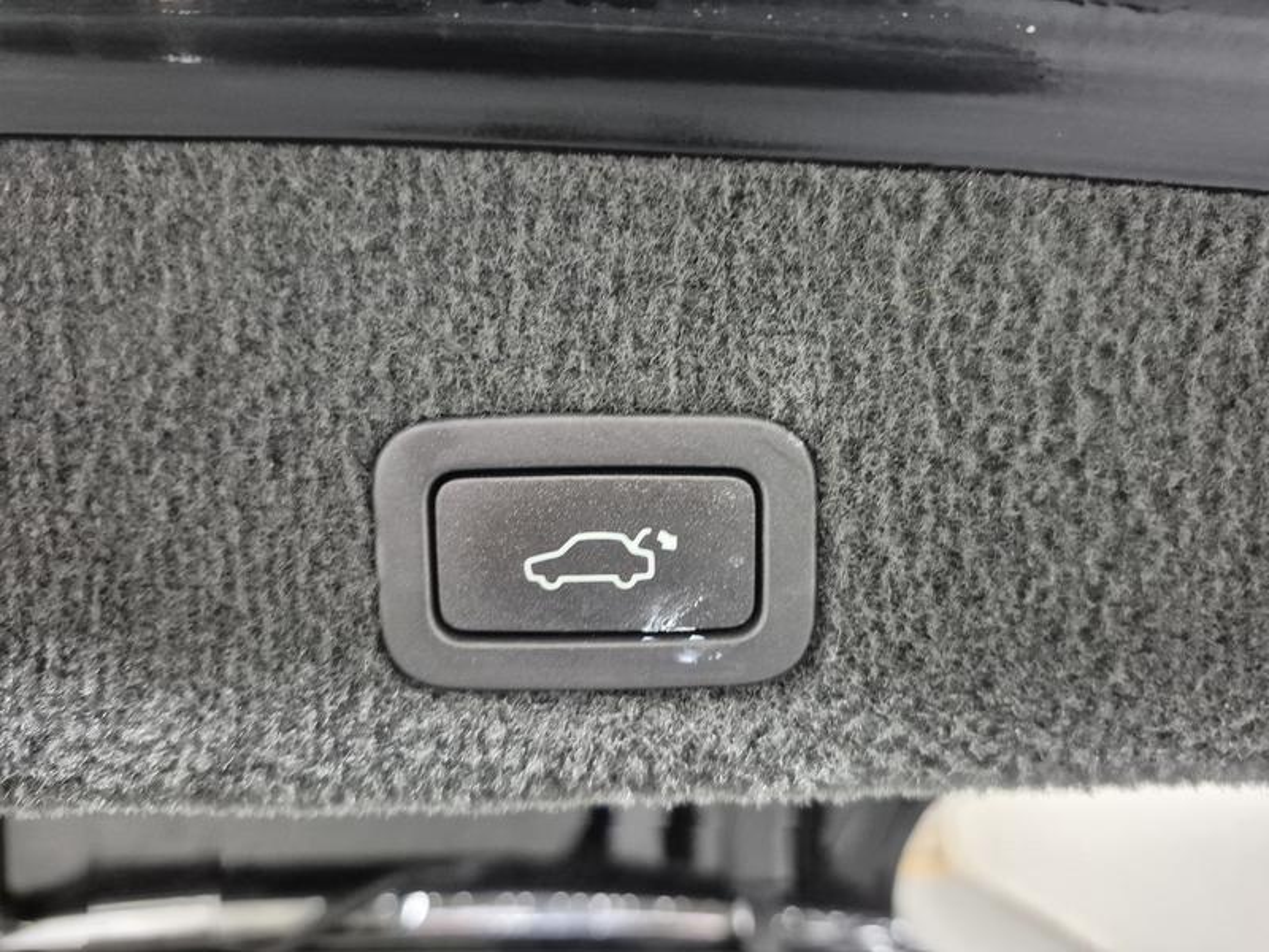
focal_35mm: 23
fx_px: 843
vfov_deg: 58.9
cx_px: 634
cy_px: 476
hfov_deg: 73.9
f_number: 1.8
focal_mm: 5.4
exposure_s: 1/100
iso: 1600
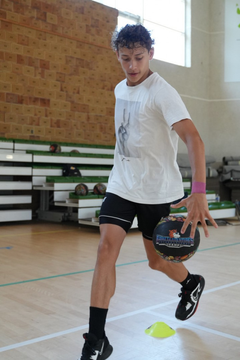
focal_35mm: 42
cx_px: 120
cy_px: 180
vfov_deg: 46.4
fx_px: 420
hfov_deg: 31.9
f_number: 2.8
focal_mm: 28
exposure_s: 1/400
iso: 2000
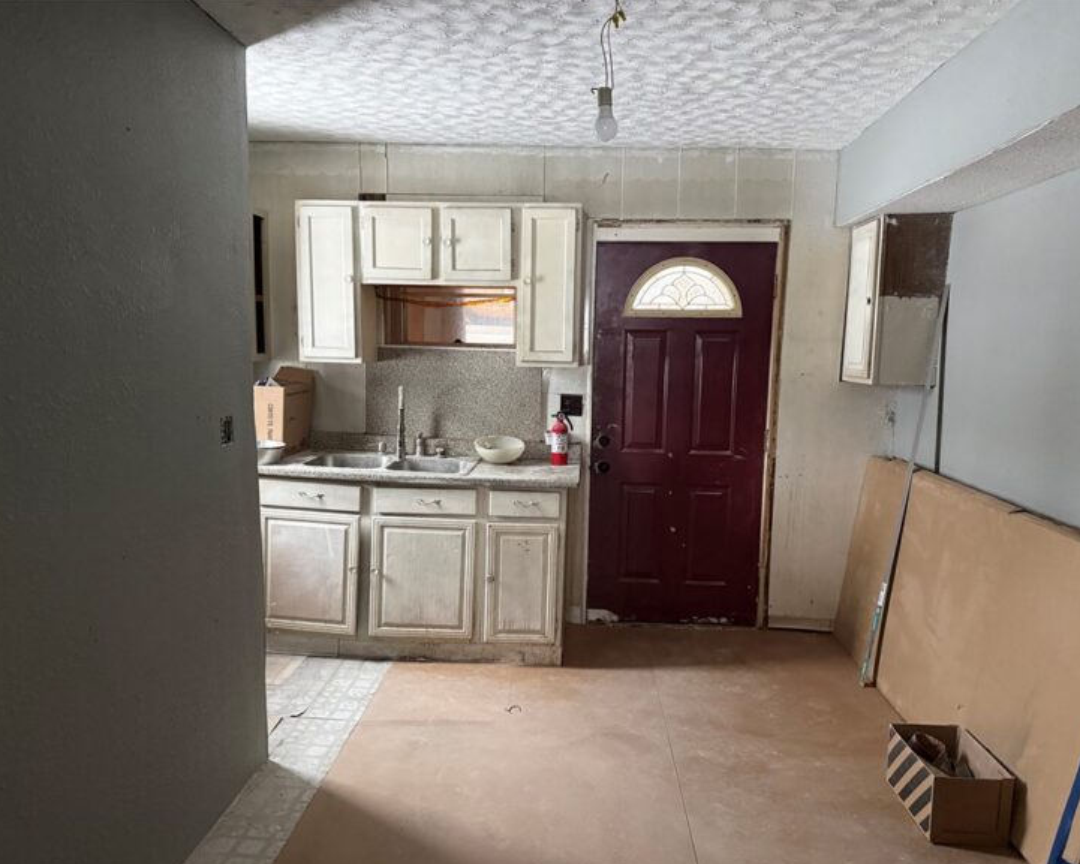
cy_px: 446
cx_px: 542
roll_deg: -0.9
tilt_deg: -7.1
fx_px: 831
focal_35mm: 26
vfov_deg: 54.9
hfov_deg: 66.0
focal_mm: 6.76
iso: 800
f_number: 1.78
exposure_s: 1/49
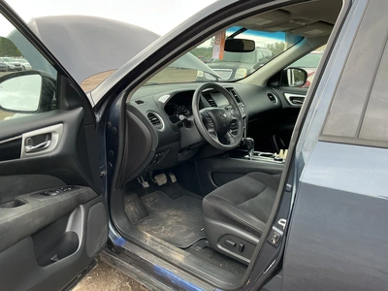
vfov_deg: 49.7
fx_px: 314
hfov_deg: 63.4
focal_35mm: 28
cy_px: 146
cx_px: 194
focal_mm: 3
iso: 20
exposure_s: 1/141
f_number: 1.8
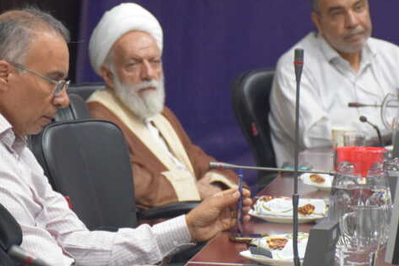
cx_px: 149
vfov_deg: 6.0
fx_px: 2515
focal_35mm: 227
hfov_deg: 9.1
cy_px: 99
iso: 3200
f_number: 5.3
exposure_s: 1/60
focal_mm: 90
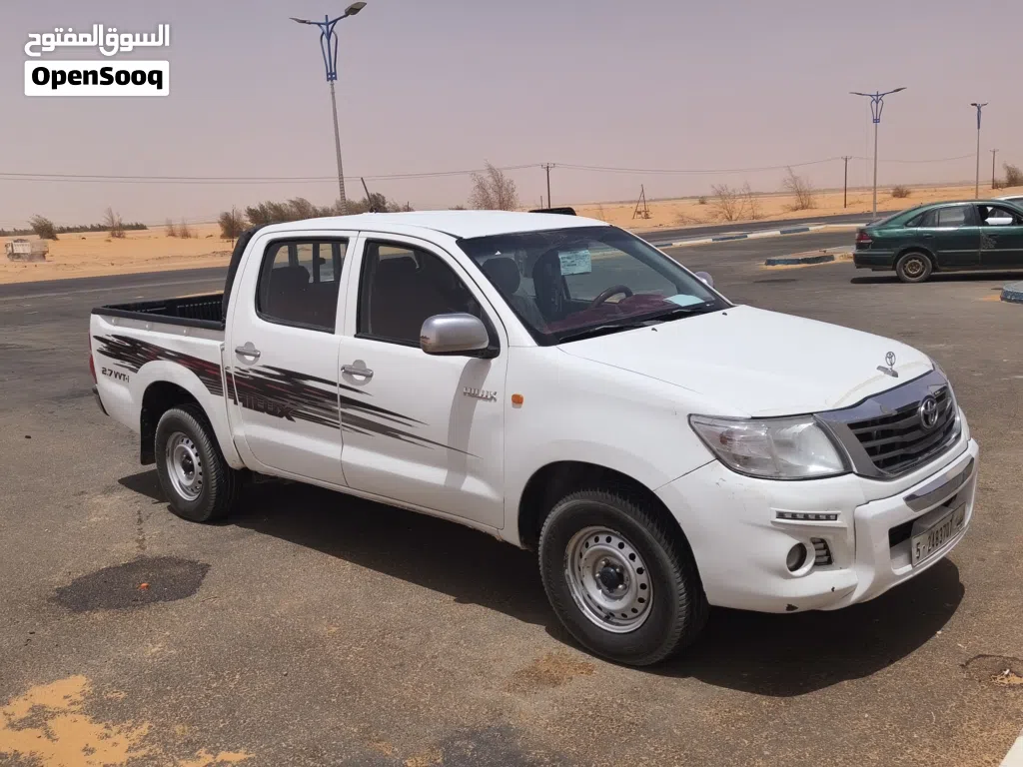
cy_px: 384
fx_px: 887
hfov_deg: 60.0
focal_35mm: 30
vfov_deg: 46.8
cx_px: 512
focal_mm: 6.18
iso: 50
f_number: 1.65
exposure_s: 1/2329
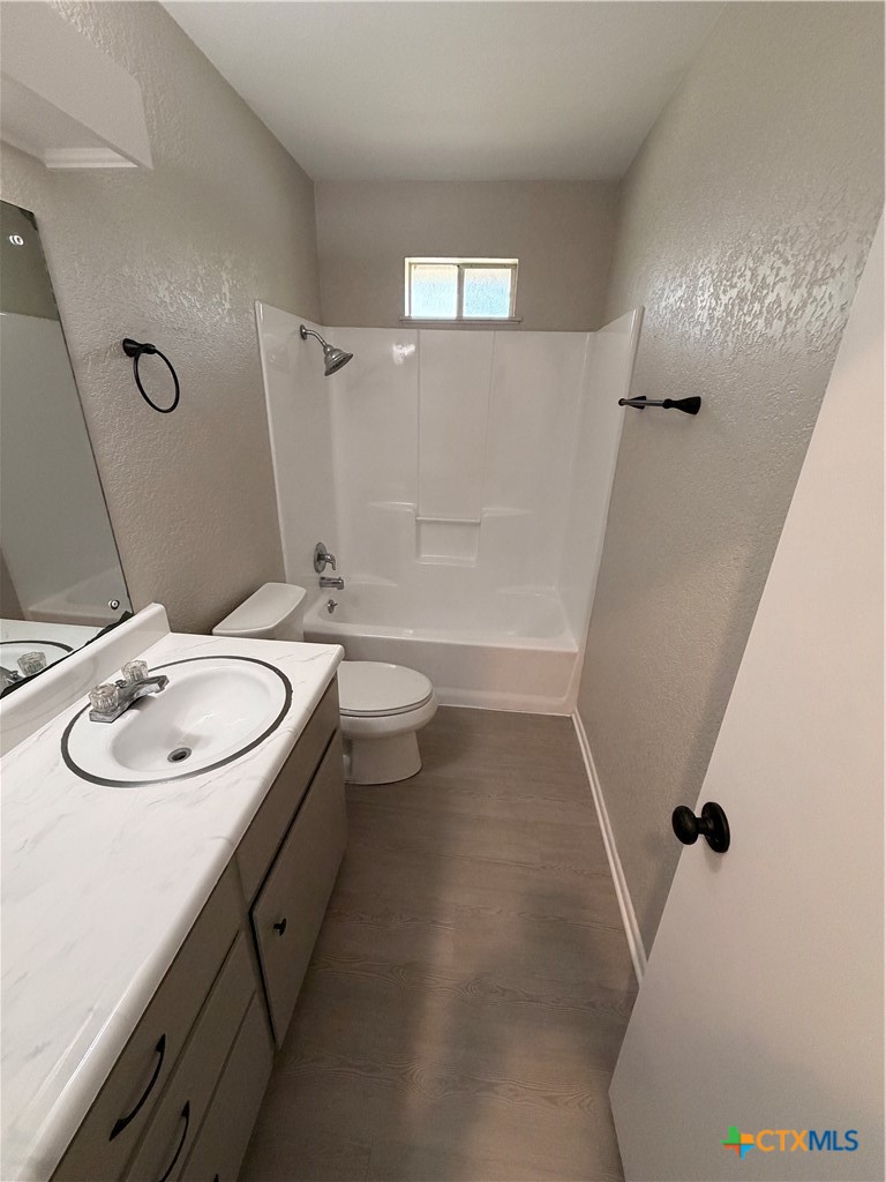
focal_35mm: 14
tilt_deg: -21.5
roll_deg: -2.0
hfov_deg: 85.7
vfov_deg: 102.1
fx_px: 478
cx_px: 443
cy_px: 591
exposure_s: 1/60
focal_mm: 2.22
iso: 320
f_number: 2.2
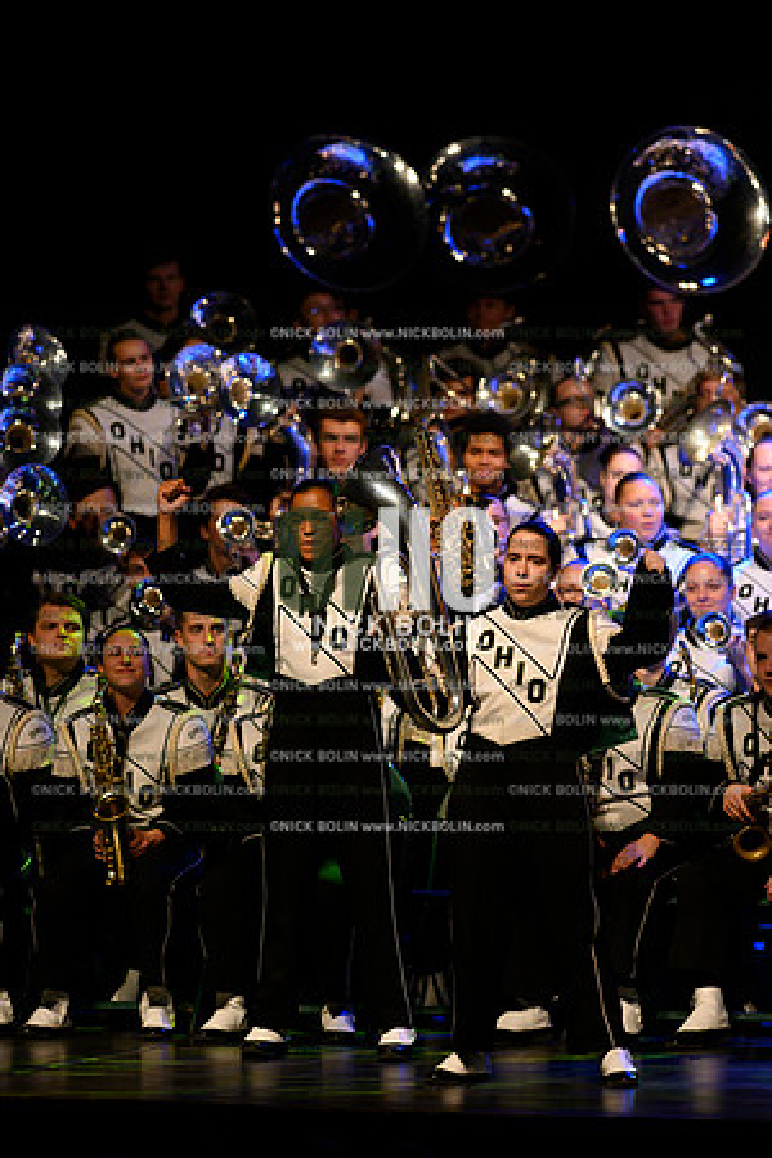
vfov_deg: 6.9
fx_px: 9649
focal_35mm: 300
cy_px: 579
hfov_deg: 4.6
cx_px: 386
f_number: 4
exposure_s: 1/500
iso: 6400
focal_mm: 300
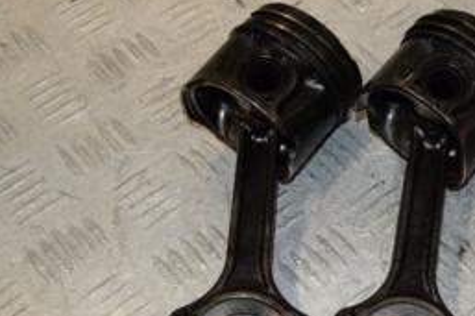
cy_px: 183
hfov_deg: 22.6
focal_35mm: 84
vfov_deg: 16.2
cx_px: 540
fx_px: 1108
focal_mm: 24
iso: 800
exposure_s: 1/200
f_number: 7.1
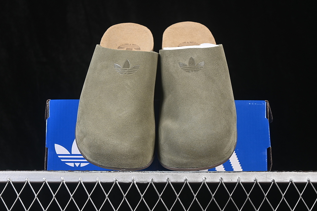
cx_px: 158
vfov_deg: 18.2
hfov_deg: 27.0
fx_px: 660
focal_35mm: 75
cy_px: 106
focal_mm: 50
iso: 160
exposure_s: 1/60
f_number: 6.3
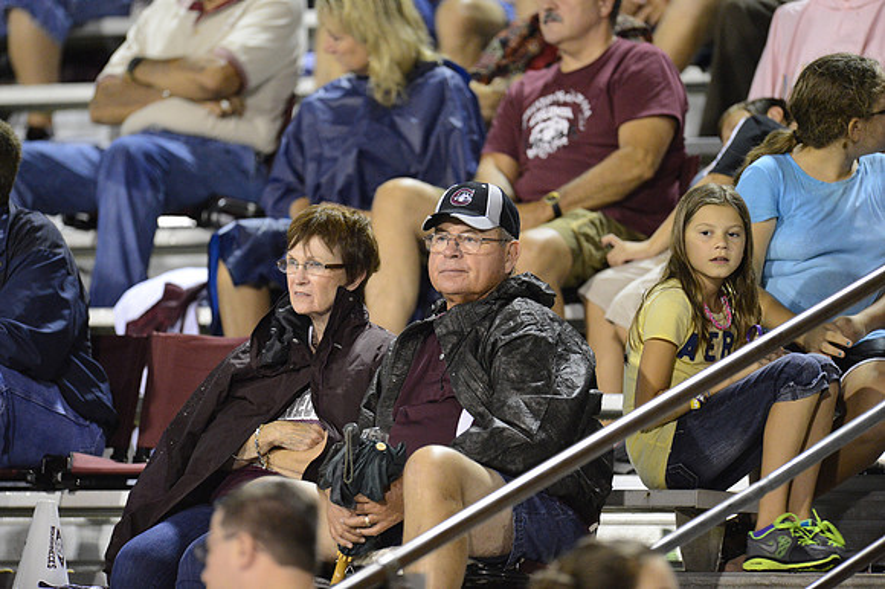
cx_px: 442
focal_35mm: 400
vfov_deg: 3.4
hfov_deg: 5.2
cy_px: 294
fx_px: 9827
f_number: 2.8
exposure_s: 1/200
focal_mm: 400
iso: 8000
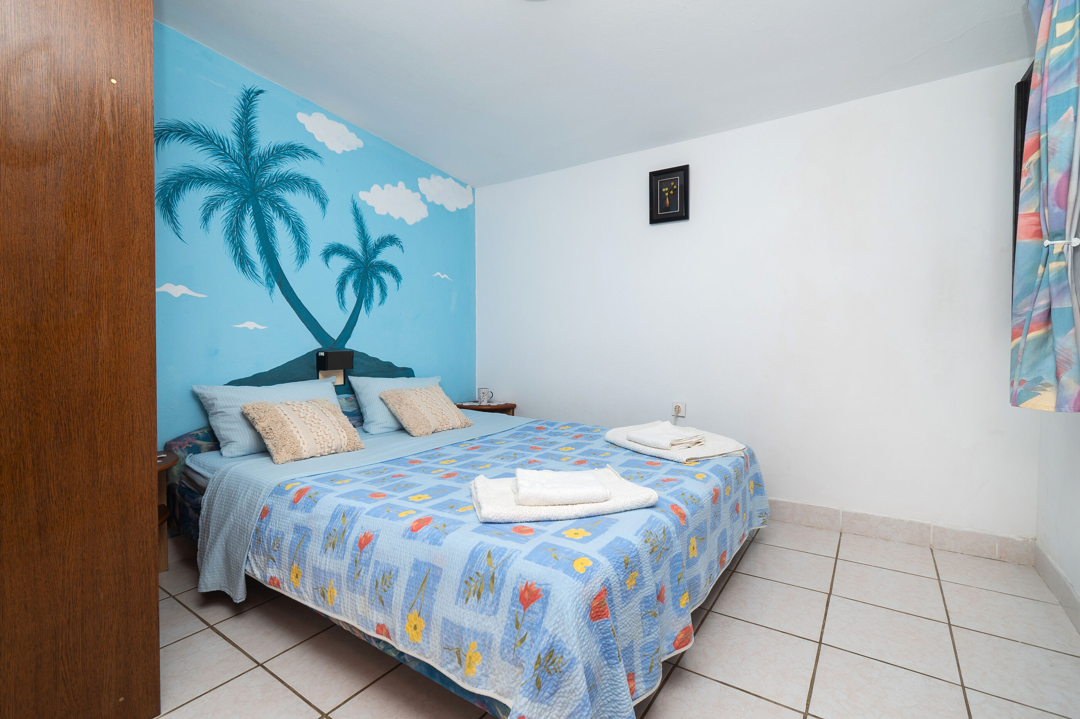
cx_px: 540
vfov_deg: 77.2
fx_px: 450
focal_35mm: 15
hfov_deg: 100.4
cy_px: 360
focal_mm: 10
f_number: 8
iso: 125
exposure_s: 1/100
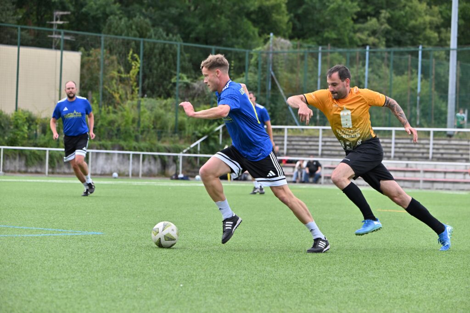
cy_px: 156
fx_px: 1763
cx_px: 235
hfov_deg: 15.2
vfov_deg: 10.2
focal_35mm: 135
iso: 560
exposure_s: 1/1600
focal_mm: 135
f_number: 5
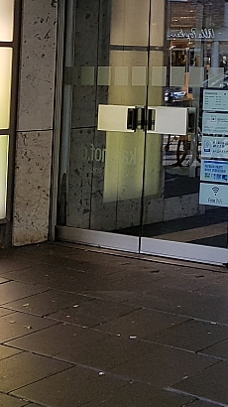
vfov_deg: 24.4
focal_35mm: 83
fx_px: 894
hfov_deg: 13.4
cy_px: -8
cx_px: 372
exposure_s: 1/241
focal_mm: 4.2
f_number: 1.7
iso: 50
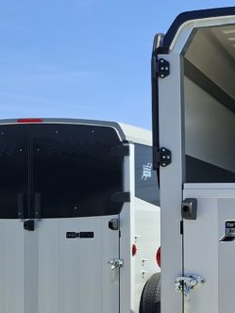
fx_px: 643
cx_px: 361
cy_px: 222
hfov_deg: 18.2
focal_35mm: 71
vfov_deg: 27.1
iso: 50
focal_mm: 5.54
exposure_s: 1/1266
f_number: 1.8
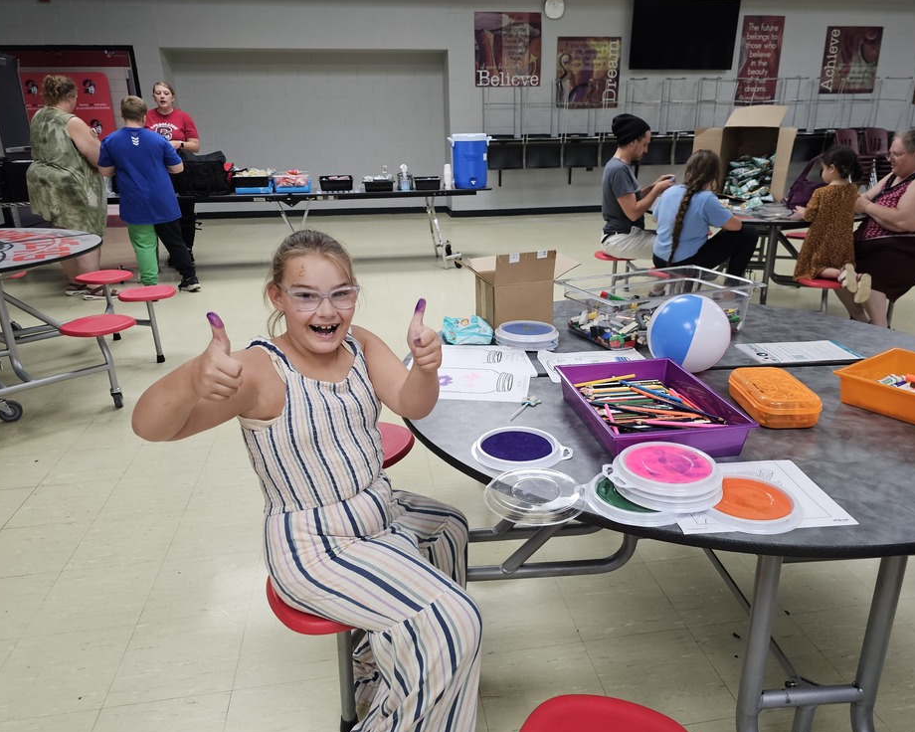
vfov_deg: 56.8
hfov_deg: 68.0
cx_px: 483
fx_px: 677
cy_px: 372
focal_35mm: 25
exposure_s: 1/120
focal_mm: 6.3
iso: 160
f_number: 1.7
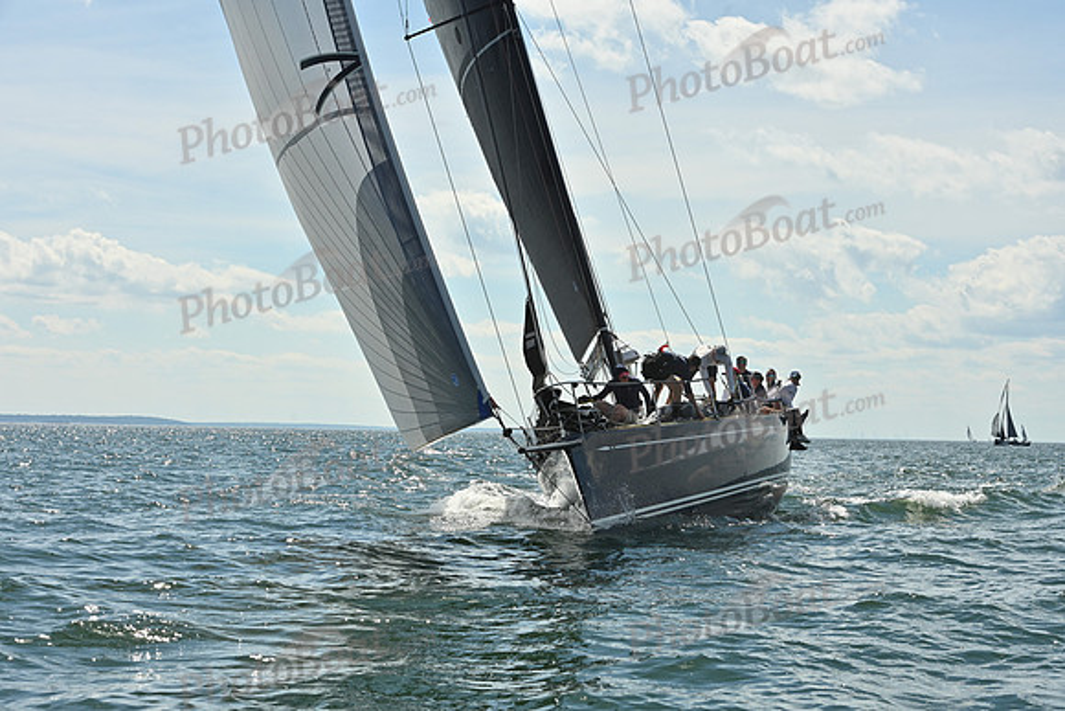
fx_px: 2071
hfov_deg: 28.8
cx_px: 532
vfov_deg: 19.5
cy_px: 356
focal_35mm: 70
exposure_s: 1/1000
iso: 250
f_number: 11
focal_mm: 70
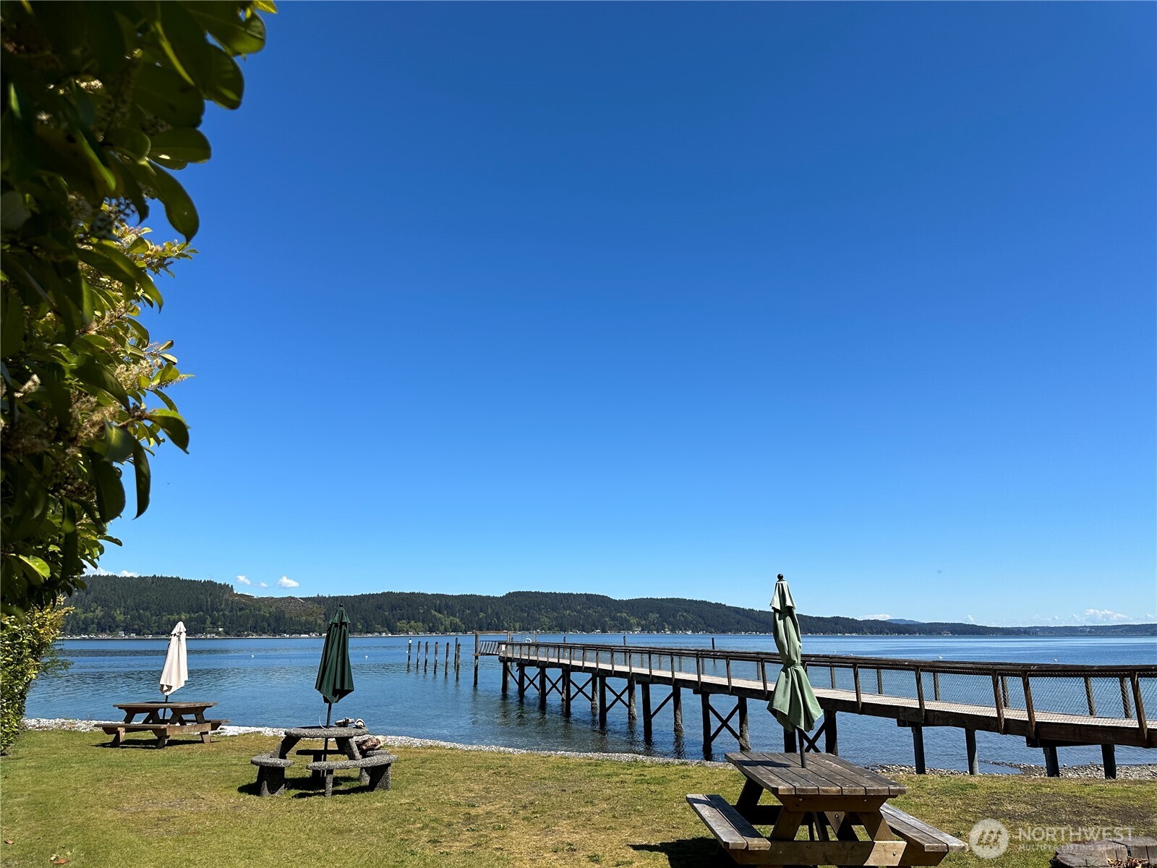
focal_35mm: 24
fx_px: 802
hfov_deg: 71.6
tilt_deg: +12.8
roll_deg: -0.2
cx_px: 578
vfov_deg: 56.8
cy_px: 434
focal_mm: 6.86
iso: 80
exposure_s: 1/5263
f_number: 1.78
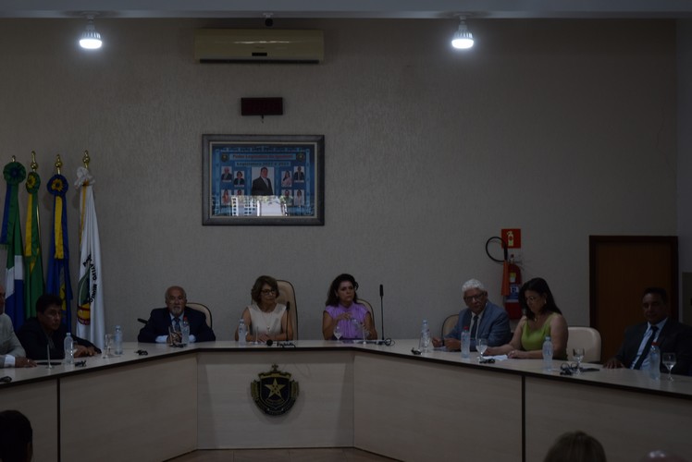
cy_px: 231
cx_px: 346
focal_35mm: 66
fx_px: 1270
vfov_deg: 20.6
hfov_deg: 30.5
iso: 400
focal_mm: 44
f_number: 5
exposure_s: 1/100
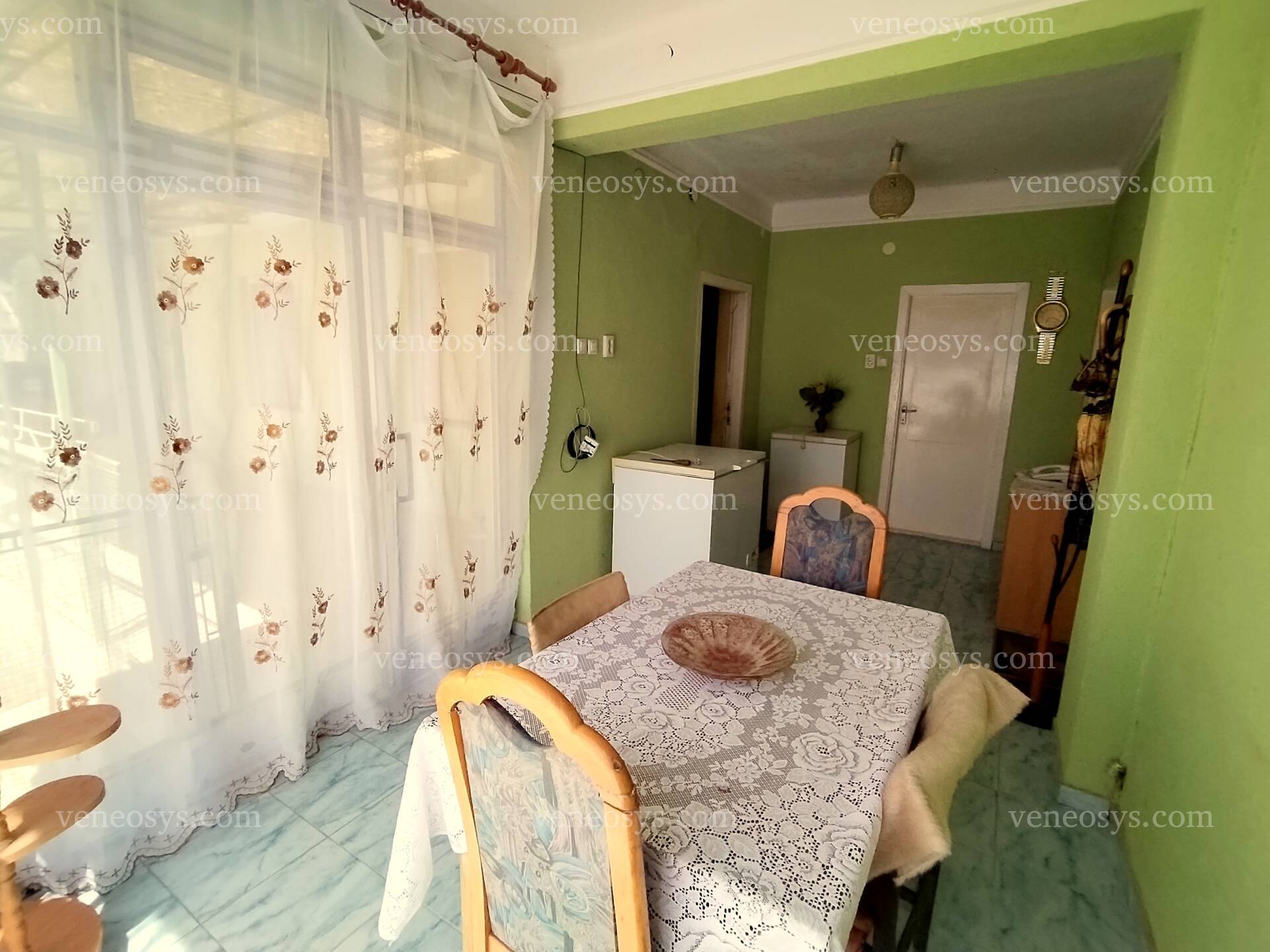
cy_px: 476
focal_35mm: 17
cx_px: 635
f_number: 2.2
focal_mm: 1.42
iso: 100
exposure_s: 1/301
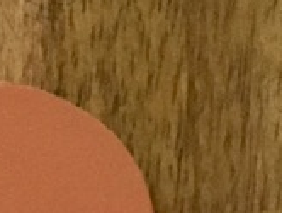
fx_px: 1901
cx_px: -549
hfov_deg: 7.5
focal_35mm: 233
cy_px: 956
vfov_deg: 5.3
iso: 200
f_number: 2.2
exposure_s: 1/33
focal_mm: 4.15
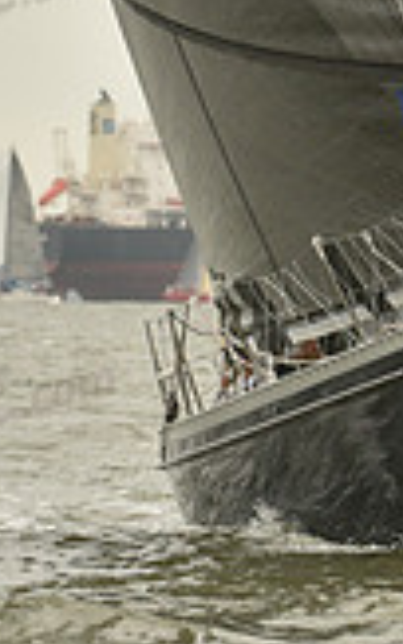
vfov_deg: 2.9
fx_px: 12747
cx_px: 324
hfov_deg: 1.8
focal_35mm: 726
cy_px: 176
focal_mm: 200
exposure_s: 1/800
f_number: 8
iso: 400
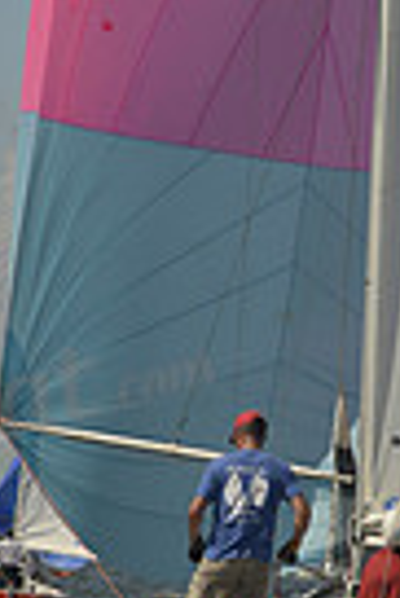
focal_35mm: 299
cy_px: 145
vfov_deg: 6.9
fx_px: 4970
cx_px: 442
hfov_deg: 4.6
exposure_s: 1/1250
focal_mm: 70
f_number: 8
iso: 280
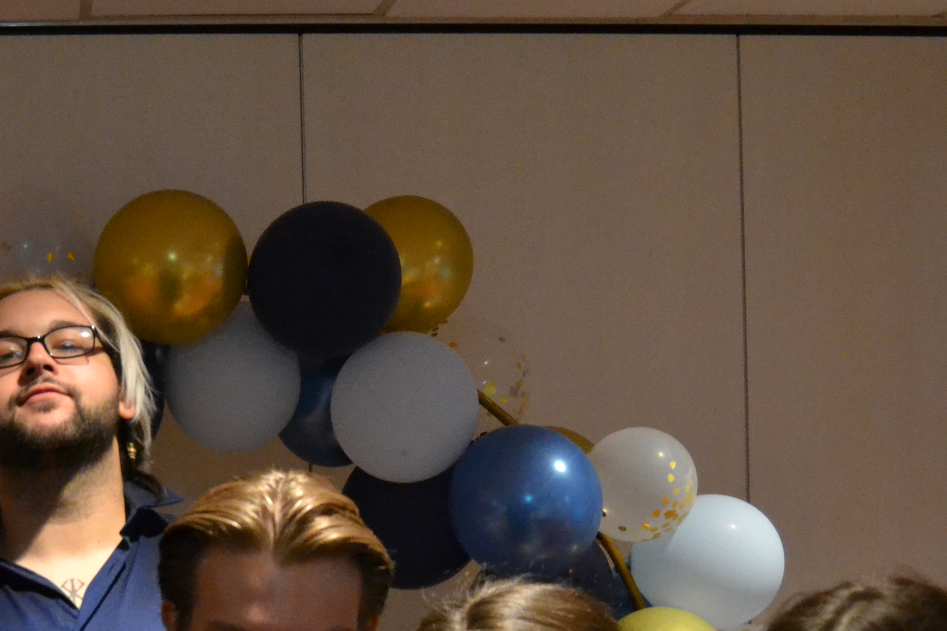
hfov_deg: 29.0
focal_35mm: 68
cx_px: 184
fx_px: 1789
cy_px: 560
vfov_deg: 19.7
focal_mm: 20
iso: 3200
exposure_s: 1/60
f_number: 3.5
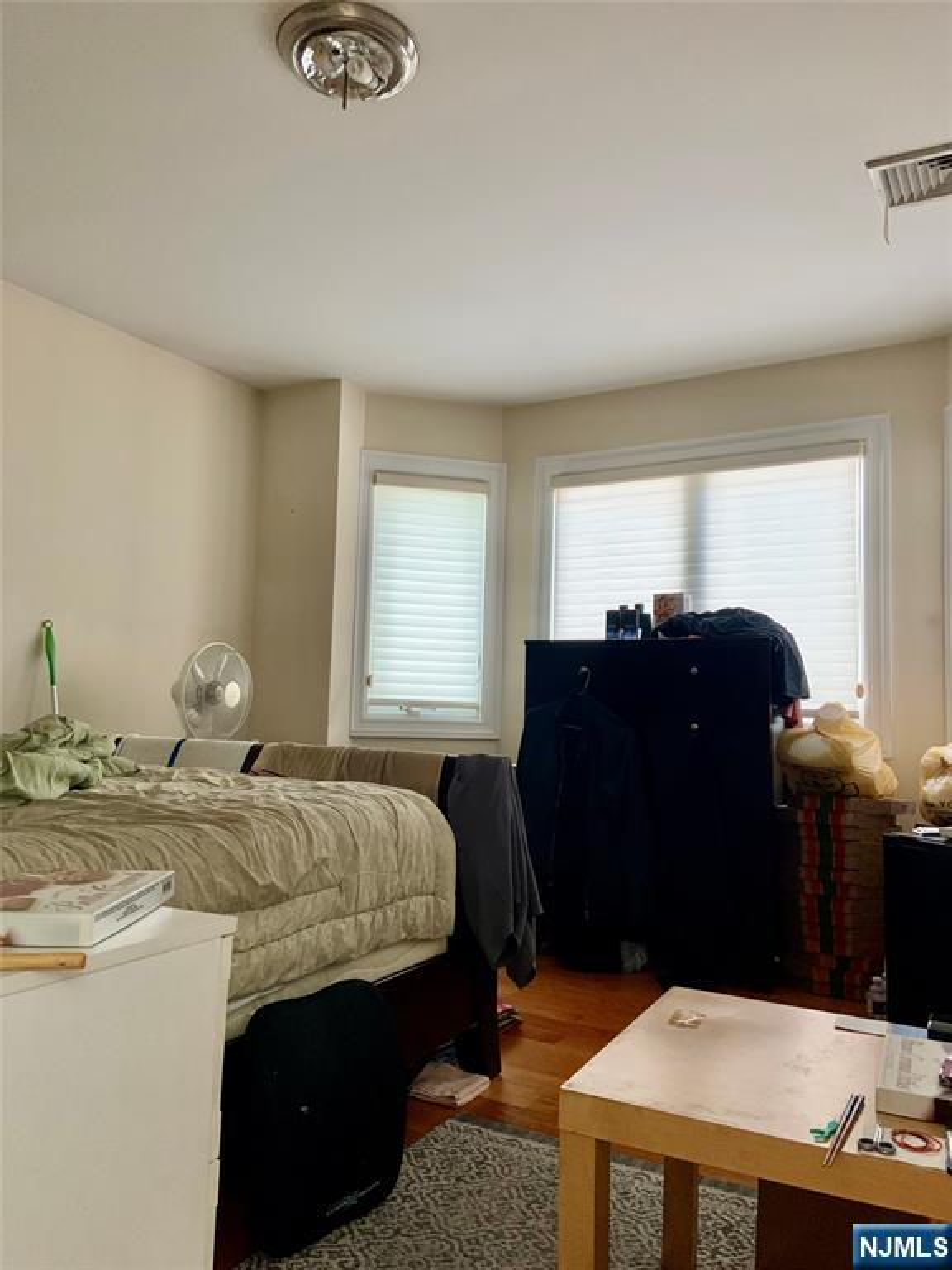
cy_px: 635
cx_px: 476
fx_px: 953
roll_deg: -1.4
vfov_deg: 67.3
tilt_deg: +5.4
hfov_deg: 53.1
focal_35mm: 26
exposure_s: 1/33
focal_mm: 4.25
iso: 400
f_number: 1.8
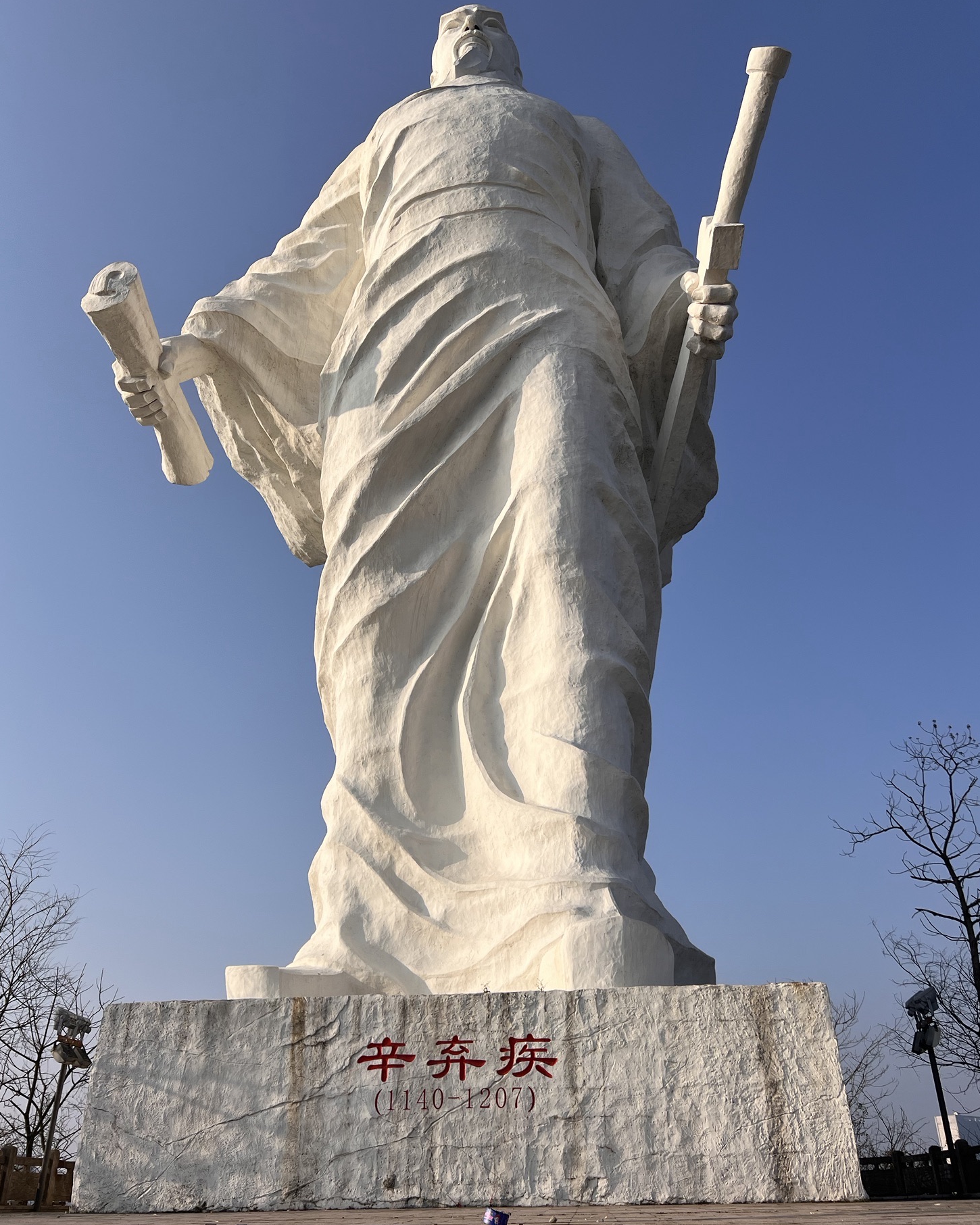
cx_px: 490
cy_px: 592
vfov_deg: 62.2
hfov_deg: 51.5
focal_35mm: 28
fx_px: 1015
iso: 50
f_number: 1.5
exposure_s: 1/6993
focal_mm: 5.7
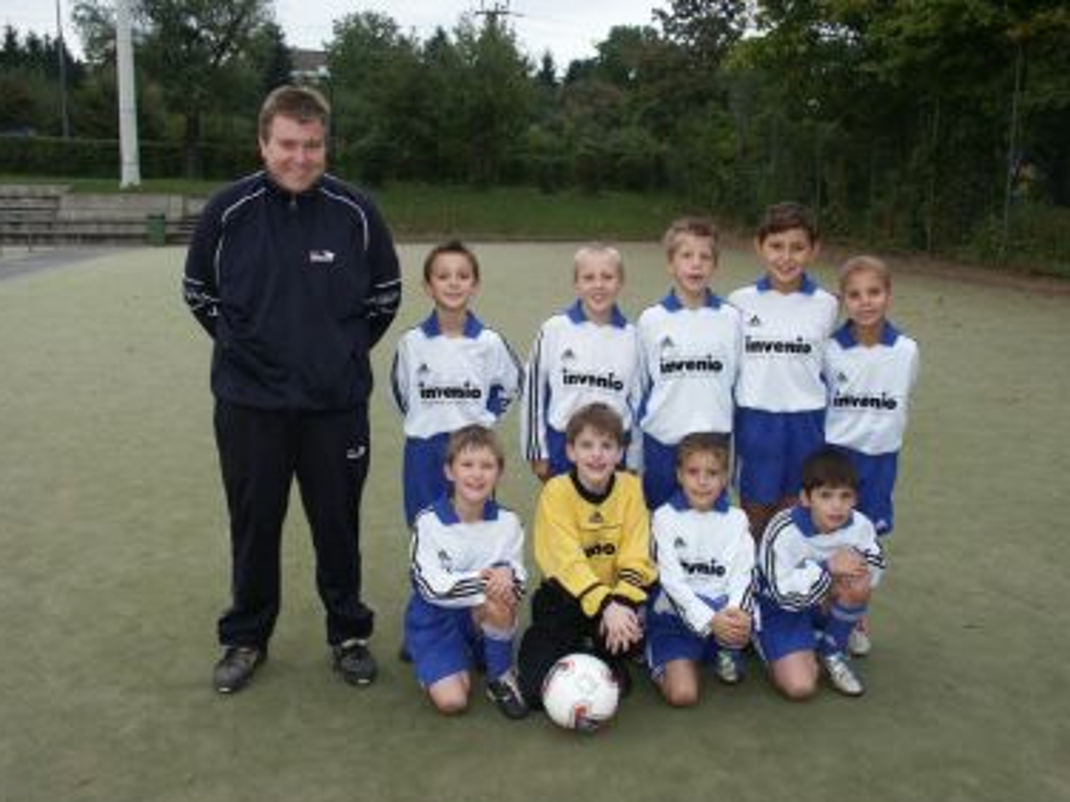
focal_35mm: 33
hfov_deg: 55.3
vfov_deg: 42.9
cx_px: 552
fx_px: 1020
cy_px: 404
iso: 200
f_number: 2.8
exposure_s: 1/180
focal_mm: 8.2
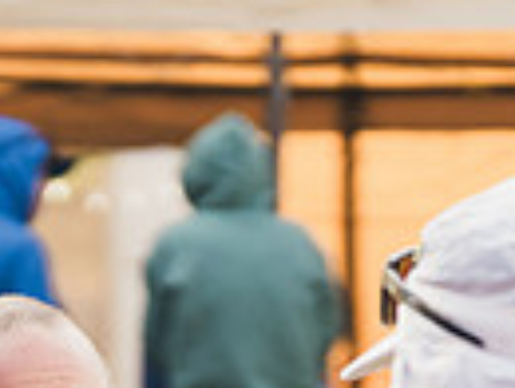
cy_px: 643
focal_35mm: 214
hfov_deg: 9.2
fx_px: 3190
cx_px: 420
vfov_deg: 6.8
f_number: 1.6
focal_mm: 50
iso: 500
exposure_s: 1/6400
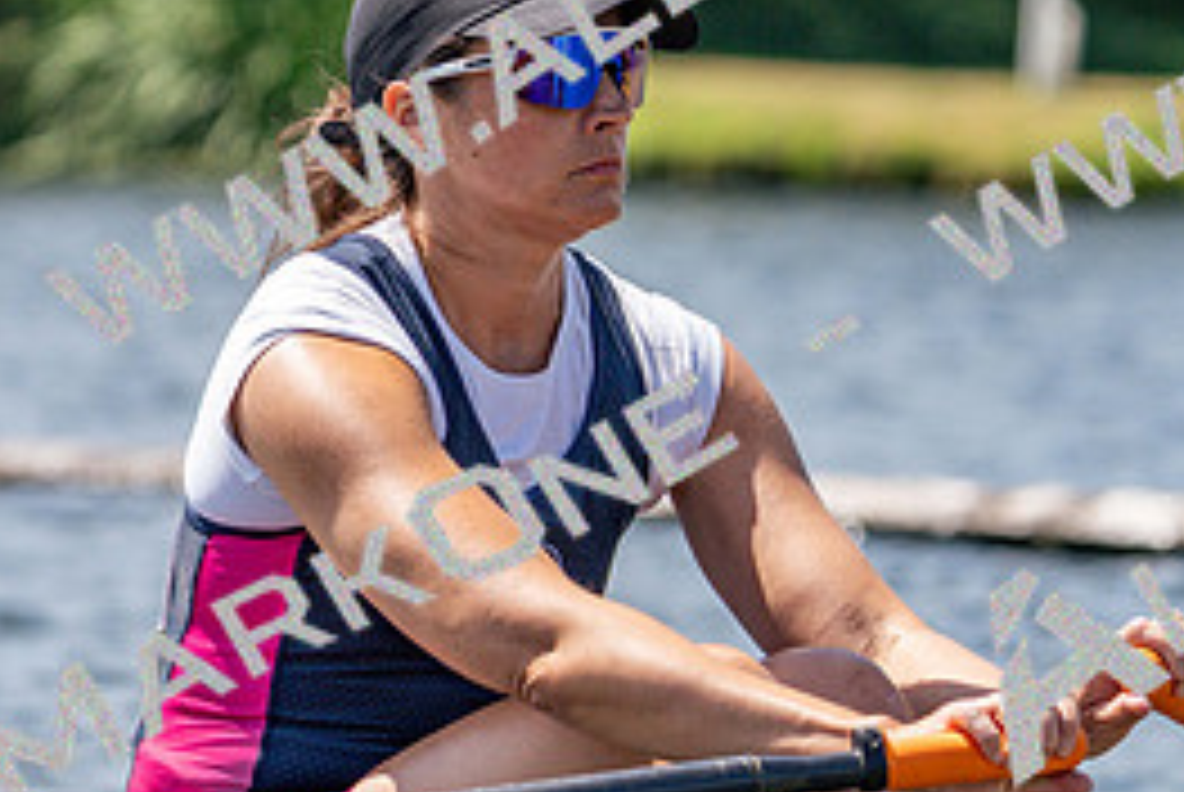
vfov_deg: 2.7
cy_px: 358
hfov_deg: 4.1
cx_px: 603
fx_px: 16693
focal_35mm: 507
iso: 320
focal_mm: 230
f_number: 5.6
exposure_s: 1/2000
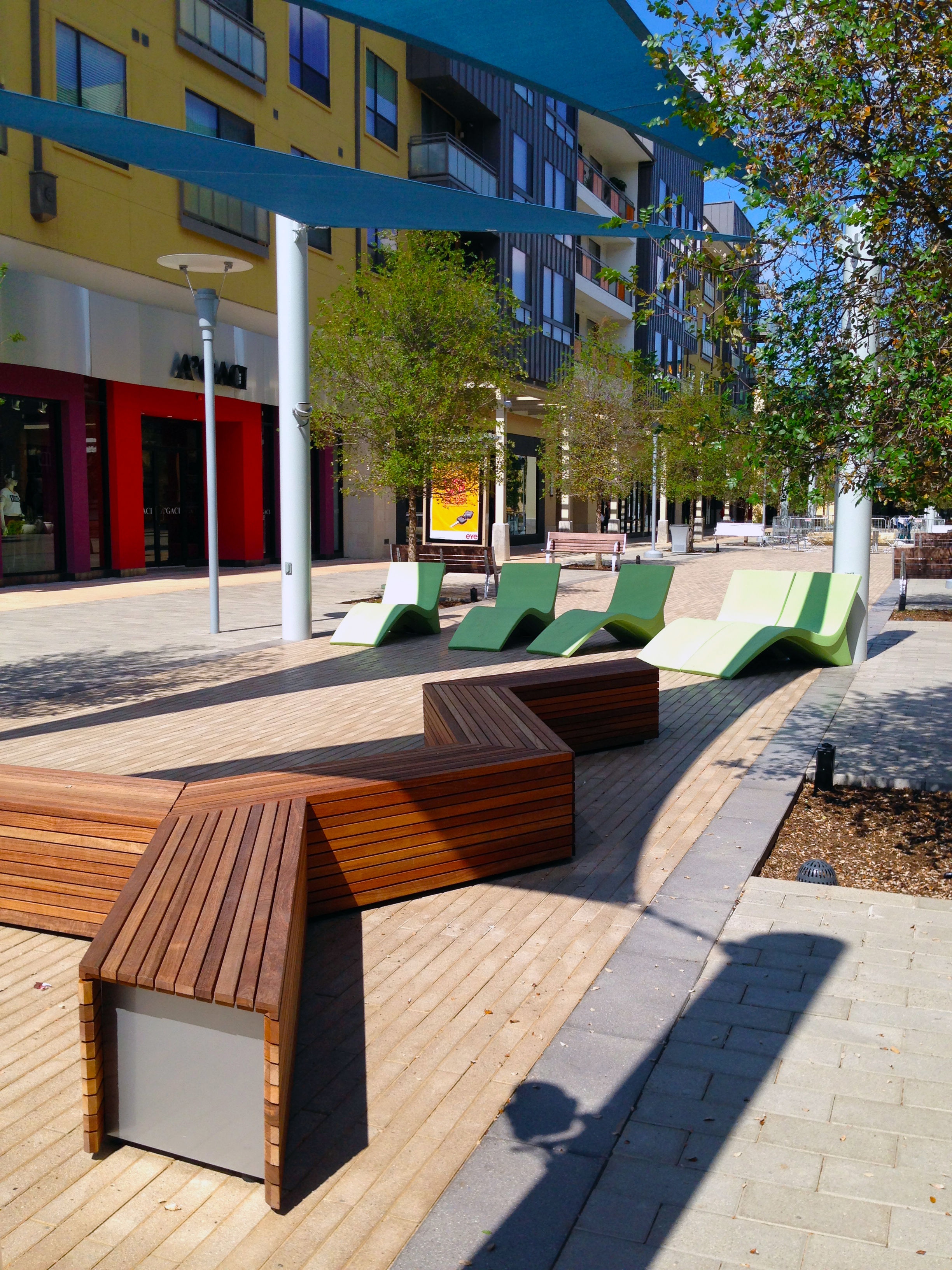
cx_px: 476
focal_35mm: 33
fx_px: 1210
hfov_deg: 42.9
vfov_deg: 55.4
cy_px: 635
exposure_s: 1/1466
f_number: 2.4
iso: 50
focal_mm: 4.12
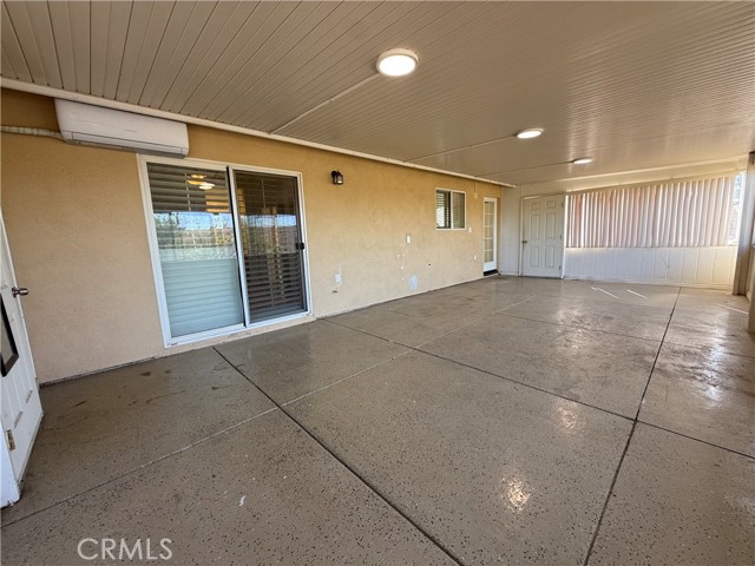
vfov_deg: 85.7
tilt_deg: -8.7
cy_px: 283
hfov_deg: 102.1
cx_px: 378
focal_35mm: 14
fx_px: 305
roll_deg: +3.0
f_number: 2.2
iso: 100
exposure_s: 1/99
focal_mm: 2.22
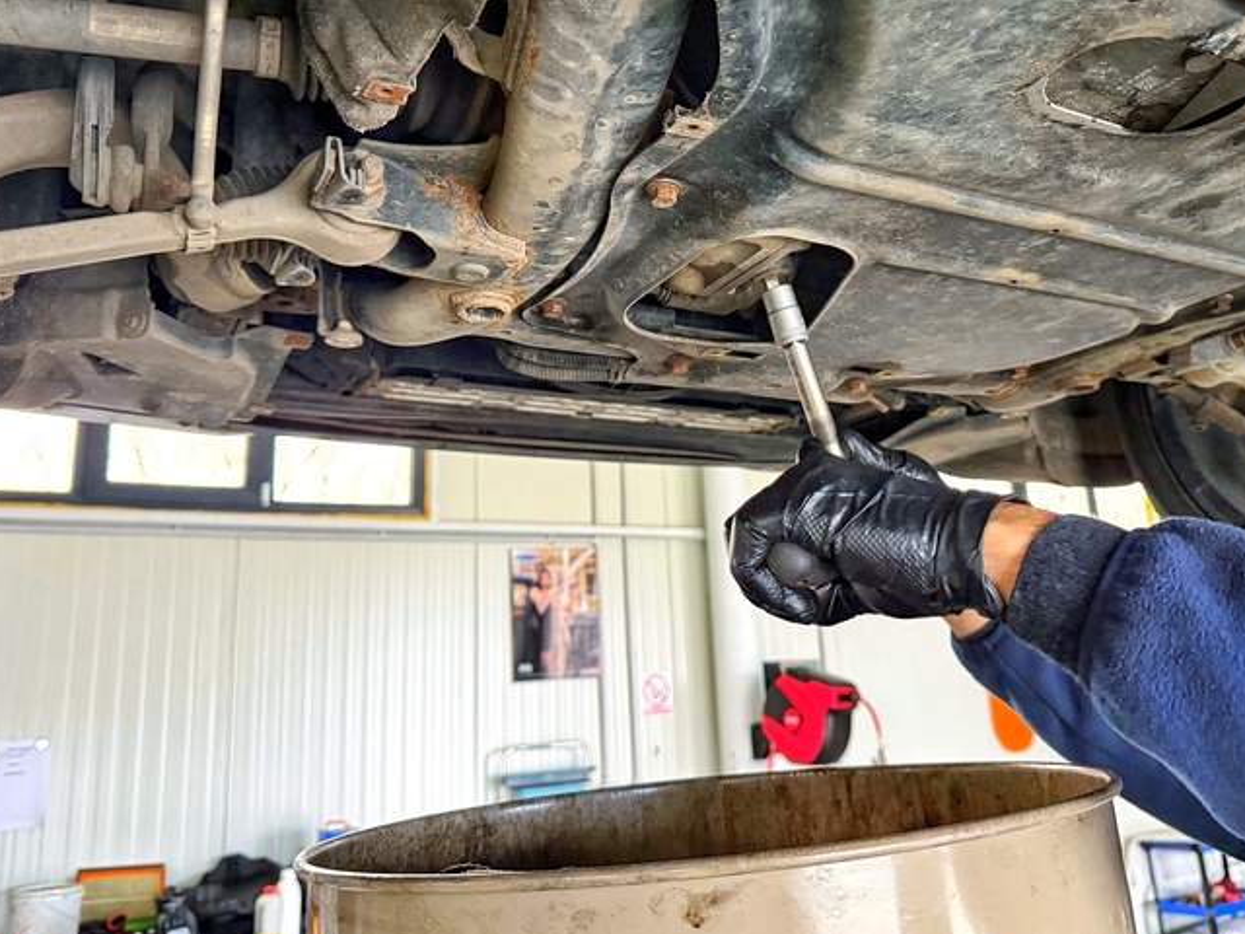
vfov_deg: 46.6
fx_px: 1079
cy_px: 395
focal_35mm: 30
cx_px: 673
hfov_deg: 59.9
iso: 640
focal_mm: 6.76
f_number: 1.78
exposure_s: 1/60
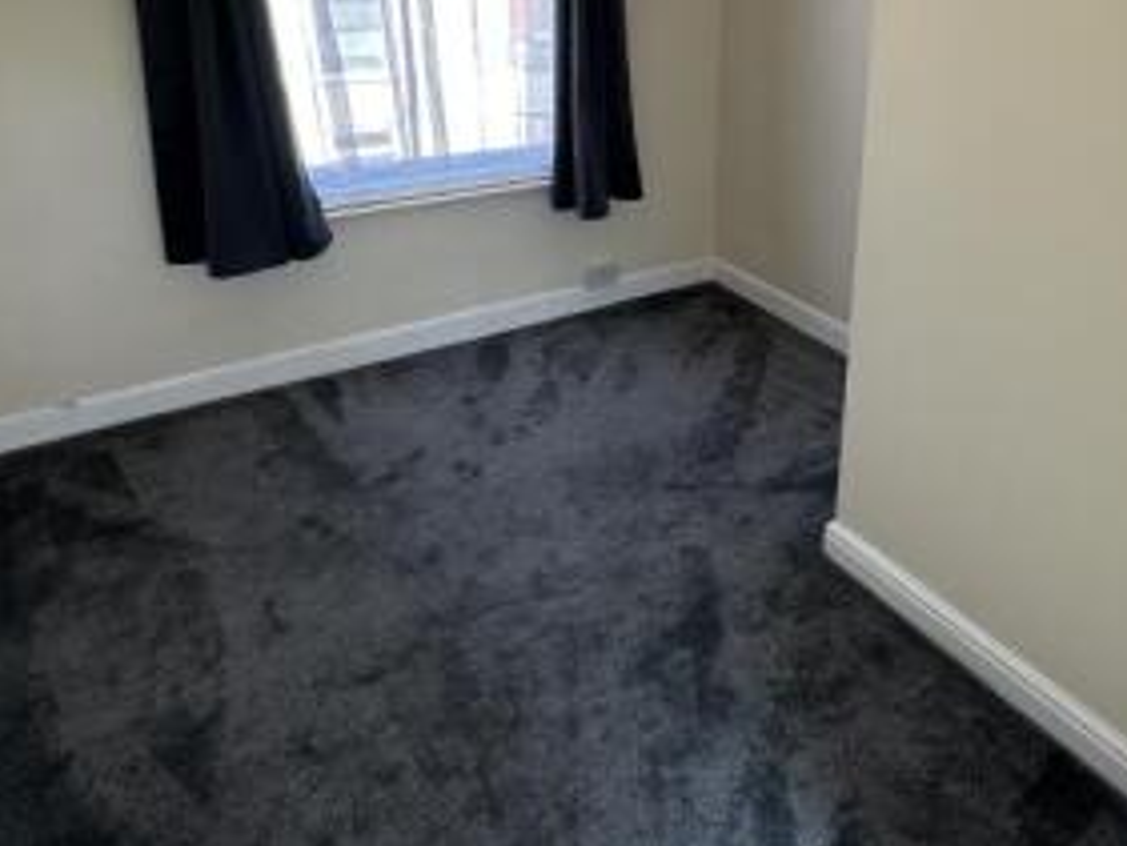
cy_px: 231
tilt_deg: -18.4
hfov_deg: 60.2
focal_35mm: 29
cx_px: 748
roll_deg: -1.7
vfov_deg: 46.8
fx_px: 945
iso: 50
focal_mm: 2.22
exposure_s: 1/100
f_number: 2.2
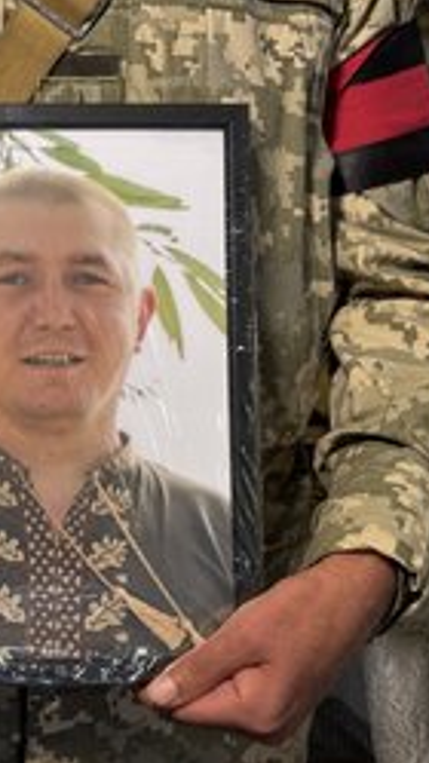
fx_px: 1699
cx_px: -98
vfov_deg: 25.3
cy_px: 450
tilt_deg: -14.7
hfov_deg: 13.9
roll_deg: +0.1
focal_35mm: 84
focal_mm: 6.76
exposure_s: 1/50
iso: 80
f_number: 1.78
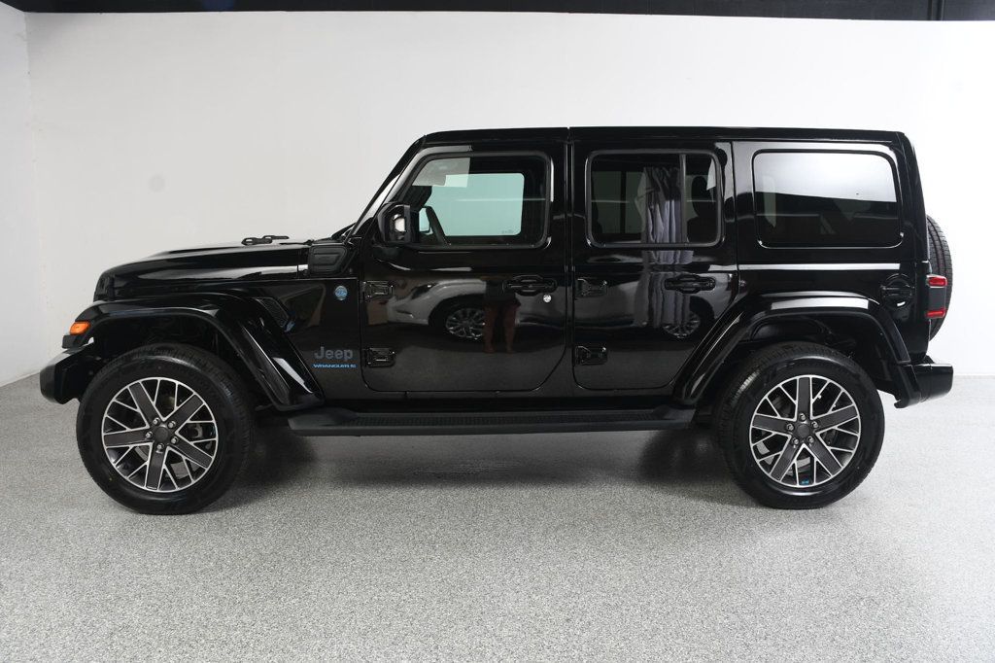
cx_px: 498
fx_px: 829
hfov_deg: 61.9
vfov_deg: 43.6
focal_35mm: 30
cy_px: 332
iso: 100
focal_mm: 20
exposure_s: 1/160
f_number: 7.1
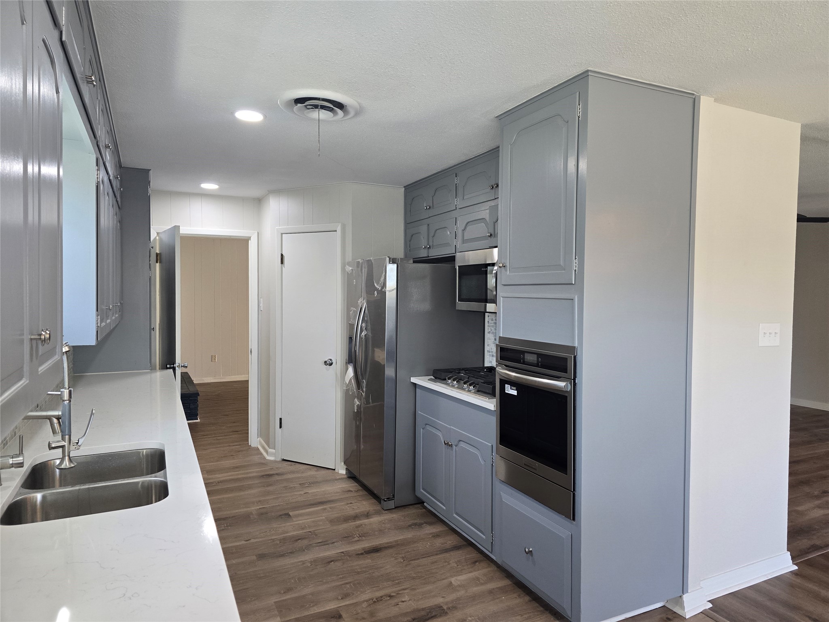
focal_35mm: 23
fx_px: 551
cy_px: 311
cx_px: 414
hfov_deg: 73.9
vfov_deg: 58.9
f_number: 1.7
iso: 200
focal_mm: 6.3
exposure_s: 1/120
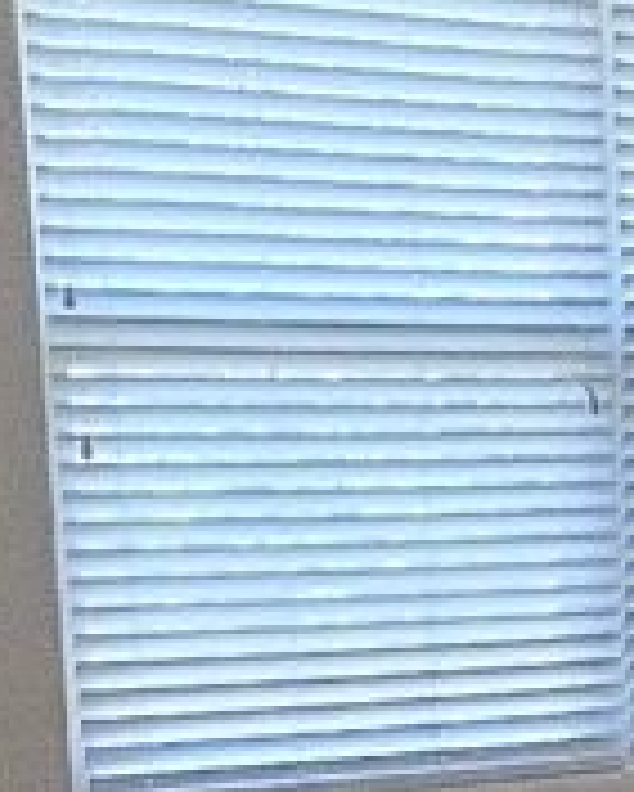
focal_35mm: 104
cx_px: 1268
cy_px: 796
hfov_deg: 12.9
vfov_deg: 18.0
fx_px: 2437
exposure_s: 1/100
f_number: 2.2
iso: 500
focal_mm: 1.7
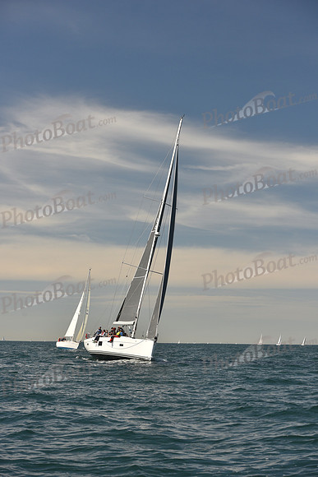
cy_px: 238
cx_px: 159
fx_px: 927
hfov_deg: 19.5
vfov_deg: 28.8
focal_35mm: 70
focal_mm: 70
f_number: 6.3
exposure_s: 1/640
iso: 250
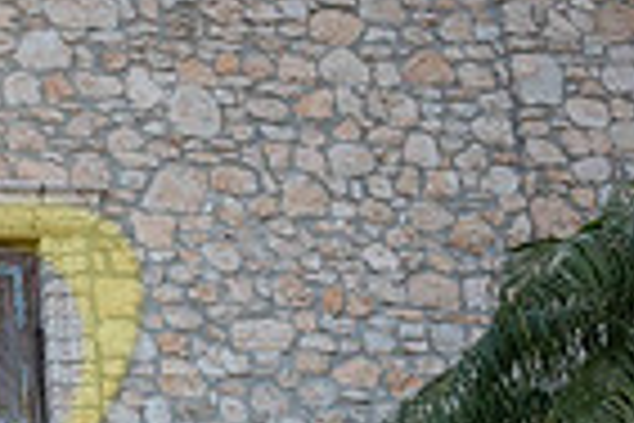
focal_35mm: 82
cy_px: 772
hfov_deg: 22.0
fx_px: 1444
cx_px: -216
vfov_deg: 14.5
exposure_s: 1/640
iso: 125
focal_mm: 20
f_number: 2.8
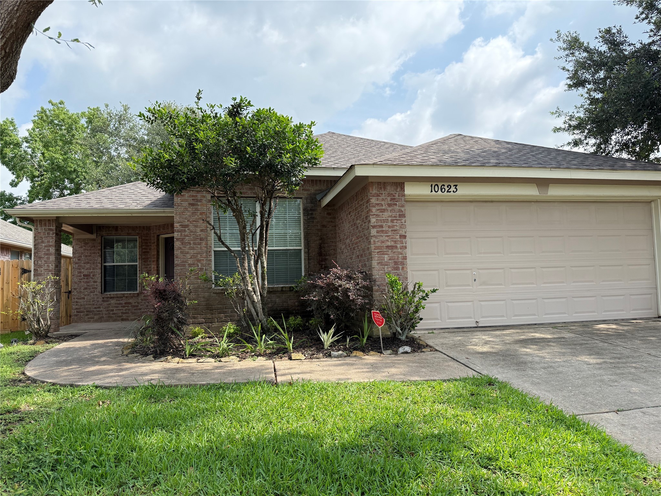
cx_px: 330
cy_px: 248
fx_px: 458
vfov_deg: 56.8
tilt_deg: +4.4
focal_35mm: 24
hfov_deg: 71.6
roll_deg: +1.4
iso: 100
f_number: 1.78
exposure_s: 1/2370
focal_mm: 6.76
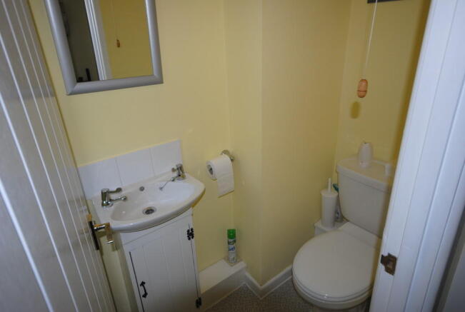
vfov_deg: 56.4
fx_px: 291
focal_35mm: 22
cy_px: 156
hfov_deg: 77.2
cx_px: 232
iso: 200
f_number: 5
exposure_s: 1/60
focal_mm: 15
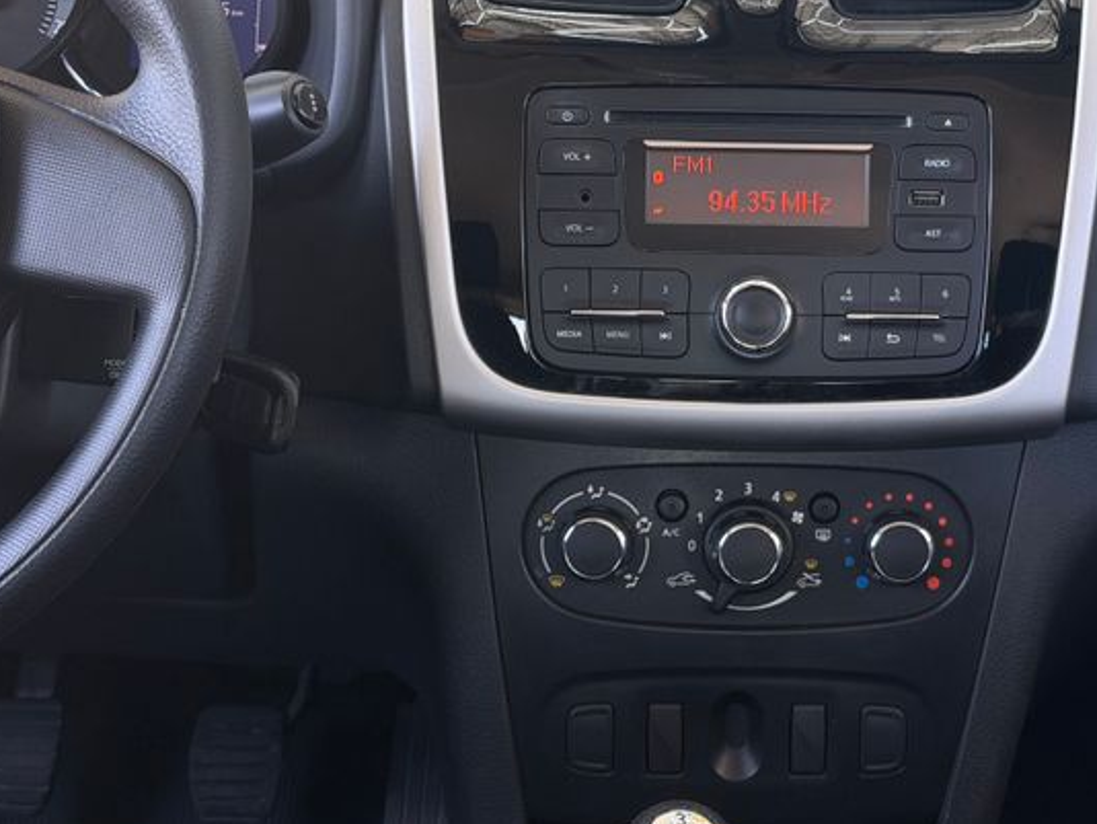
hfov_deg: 27.9
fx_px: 2188
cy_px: 292
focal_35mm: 69
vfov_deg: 21.3
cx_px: 774
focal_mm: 6.76
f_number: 1.78
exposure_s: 1/185
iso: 200
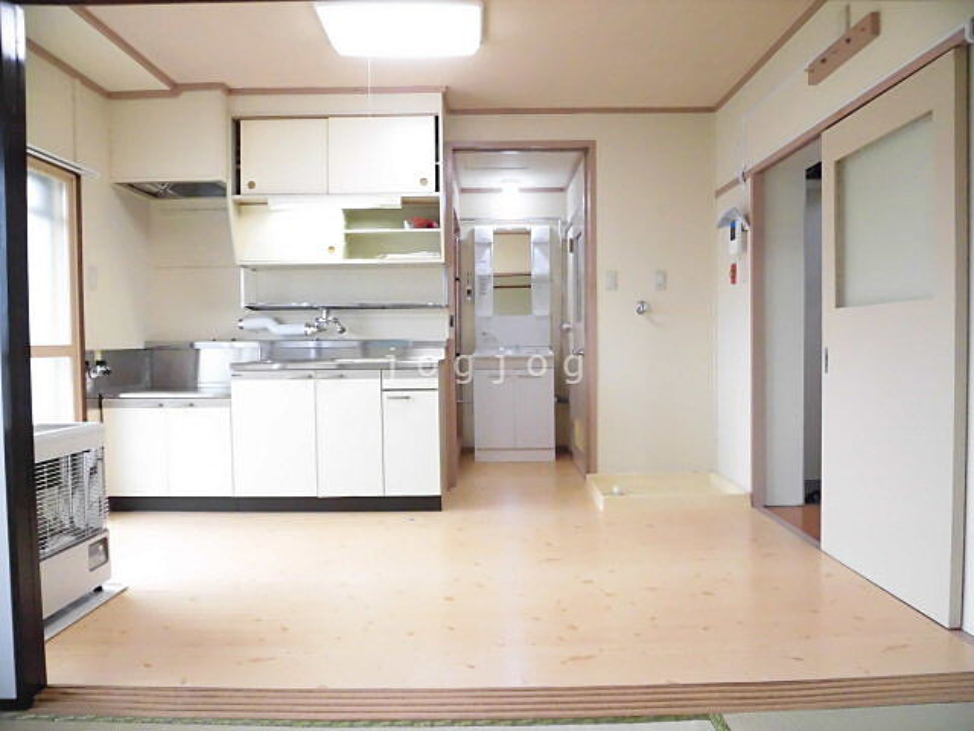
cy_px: 366
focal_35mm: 24
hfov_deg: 71.6
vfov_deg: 56.8
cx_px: 487
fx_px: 675
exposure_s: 1/125
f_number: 3.1
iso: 800
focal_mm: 4.3
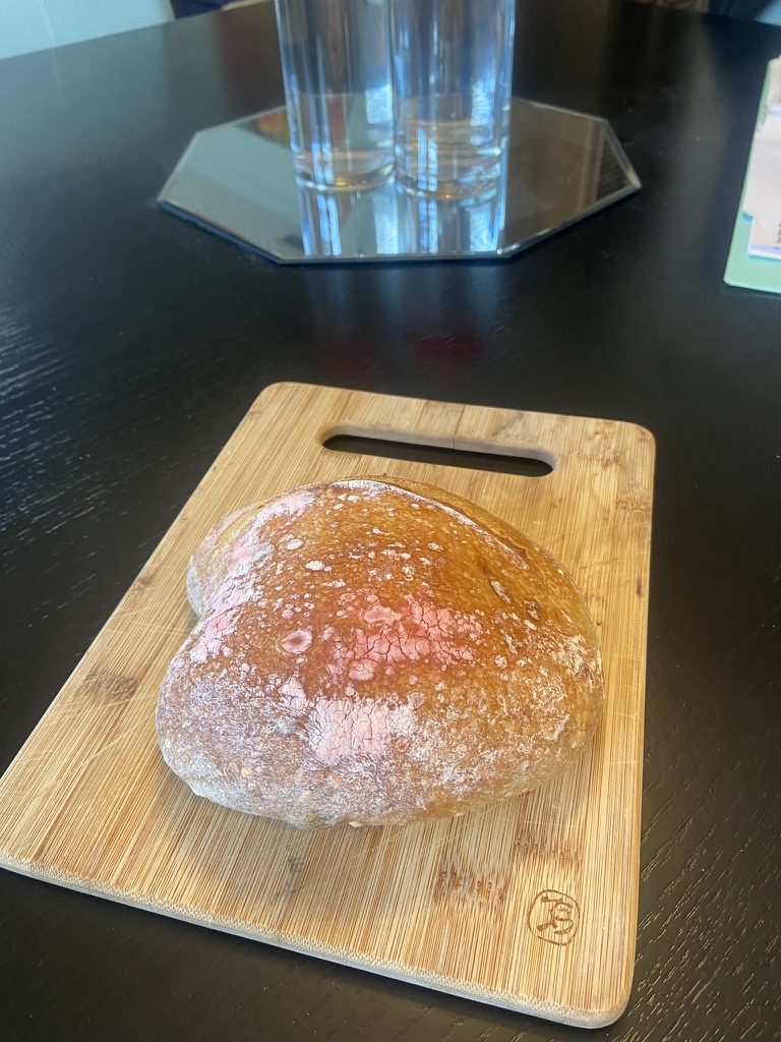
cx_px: 390
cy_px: 521
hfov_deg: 53.1
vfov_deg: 67.3
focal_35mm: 26
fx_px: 782
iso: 160
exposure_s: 1/58
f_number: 1.8
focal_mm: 4.25
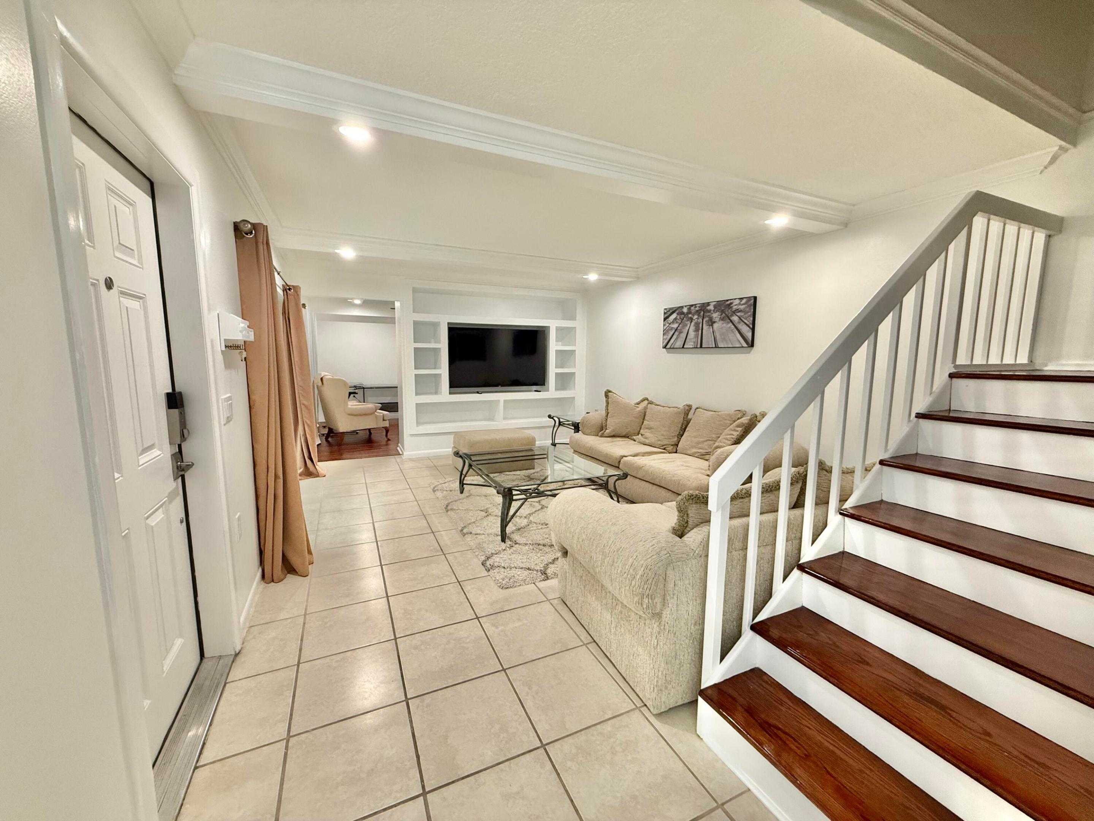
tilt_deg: -6.5
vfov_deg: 85.7
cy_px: 410
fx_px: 442
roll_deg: -0.7
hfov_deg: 102.1
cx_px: 547
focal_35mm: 14
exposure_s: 1/60
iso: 200
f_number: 2.2
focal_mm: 2.22
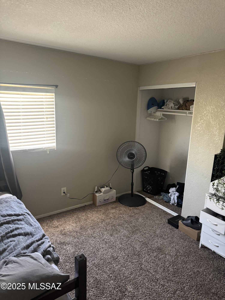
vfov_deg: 71.6
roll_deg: -1.9
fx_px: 208
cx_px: 112
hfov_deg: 56.8
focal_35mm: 24
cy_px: 150
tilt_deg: -11.5
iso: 640
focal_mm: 6.76
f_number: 1.78
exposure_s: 1/40
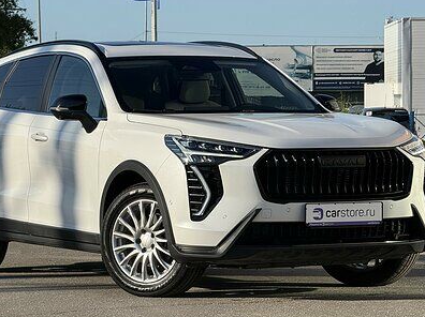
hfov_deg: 11.9
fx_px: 2036
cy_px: 172
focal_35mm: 166
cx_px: 188
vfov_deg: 8.9
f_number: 2.8
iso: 50
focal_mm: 15.66
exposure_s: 1/1650
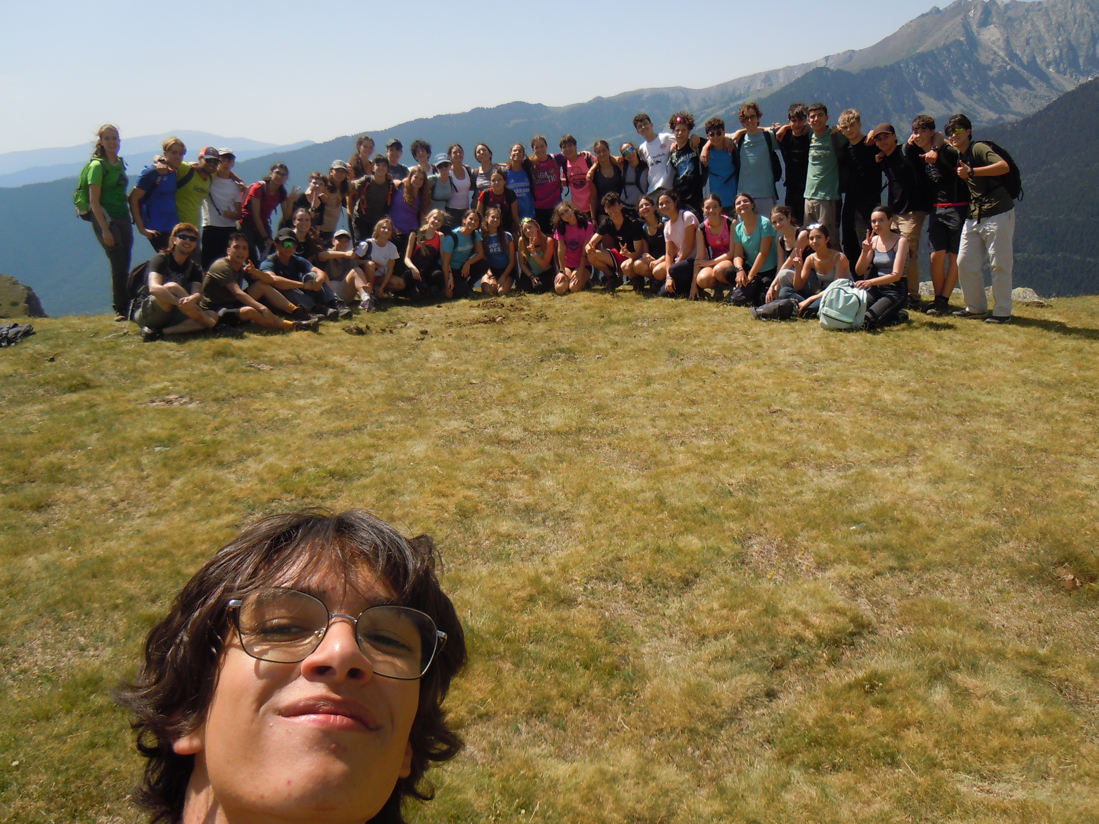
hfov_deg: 60.0
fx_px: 952
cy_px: 412
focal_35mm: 30
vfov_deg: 46.8
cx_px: 550
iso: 100
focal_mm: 5.4
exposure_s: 1/250
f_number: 7
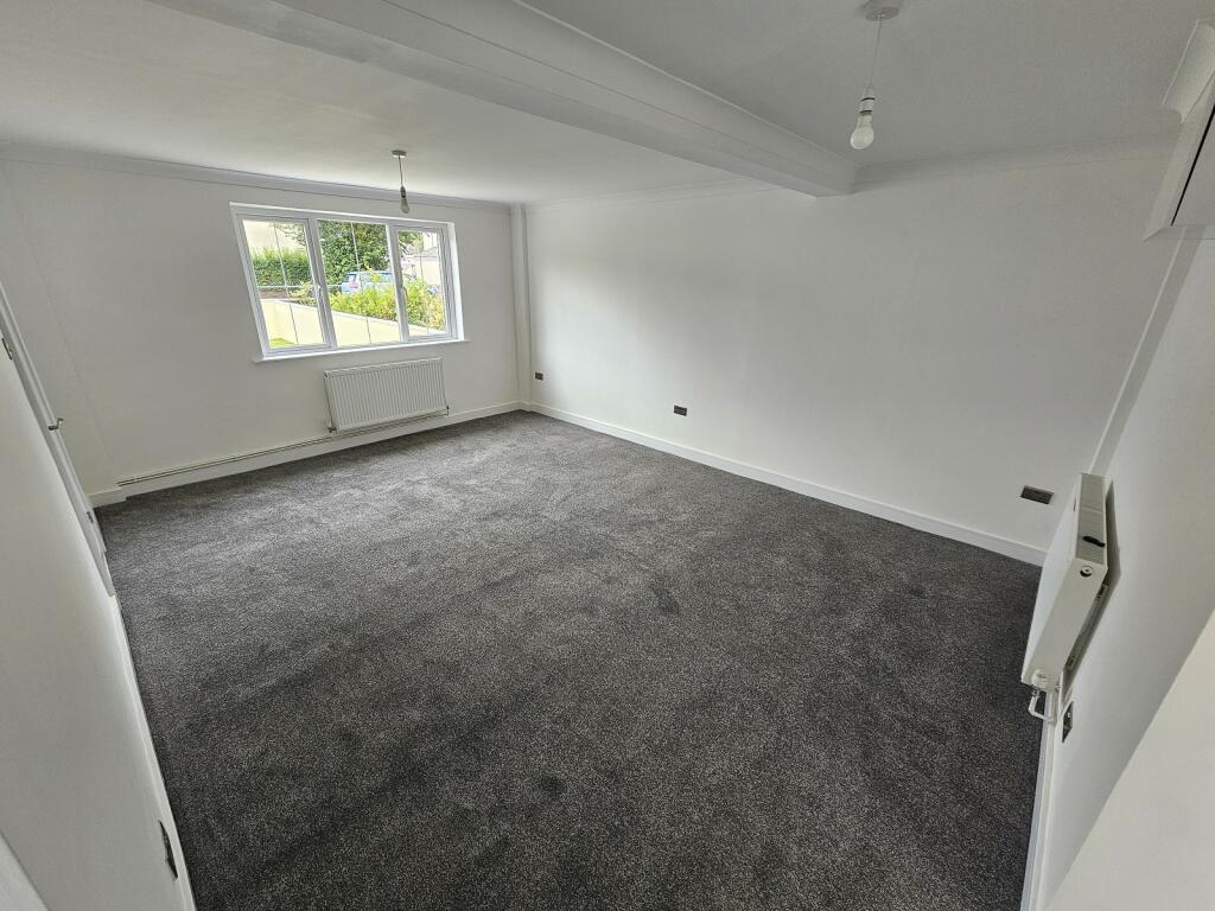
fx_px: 456
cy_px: 456
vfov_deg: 89.9
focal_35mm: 13
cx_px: 608
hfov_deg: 106.2
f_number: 2.2
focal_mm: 2.2
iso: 64
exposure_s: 1/71
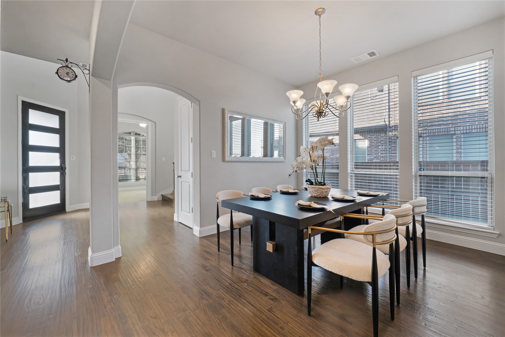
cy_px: 168
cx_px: 252
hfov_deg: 100.4
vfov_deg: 77.3
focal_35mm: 15
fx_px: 210
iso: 500
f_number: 9
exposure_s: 1/30
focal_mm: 15
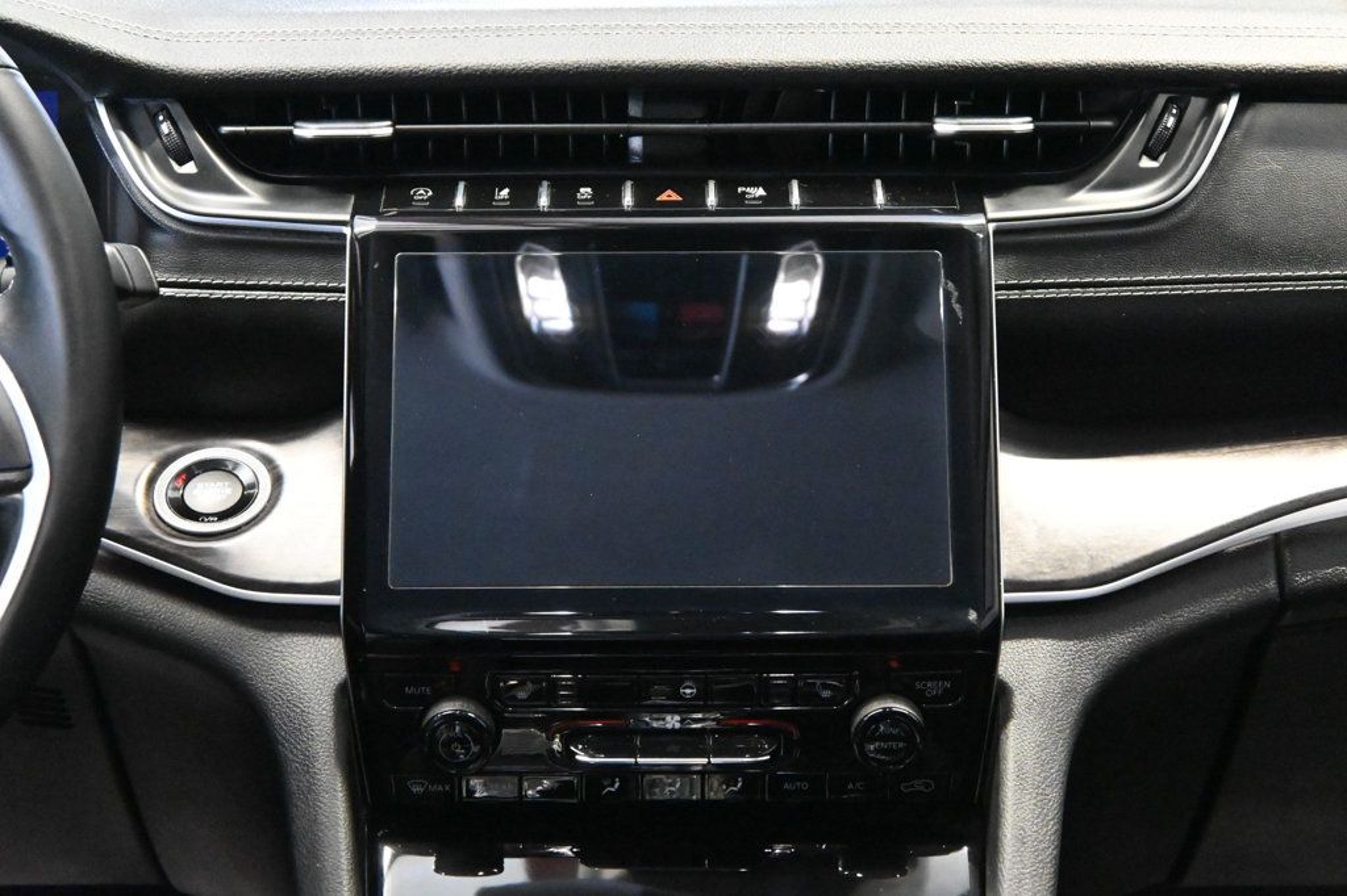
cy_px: 448
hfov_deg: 27.0
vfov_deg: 18.2
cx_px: 674
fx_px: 2805
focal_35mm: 75
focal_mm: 50
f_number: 6.3
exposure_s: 1/25
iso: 12800
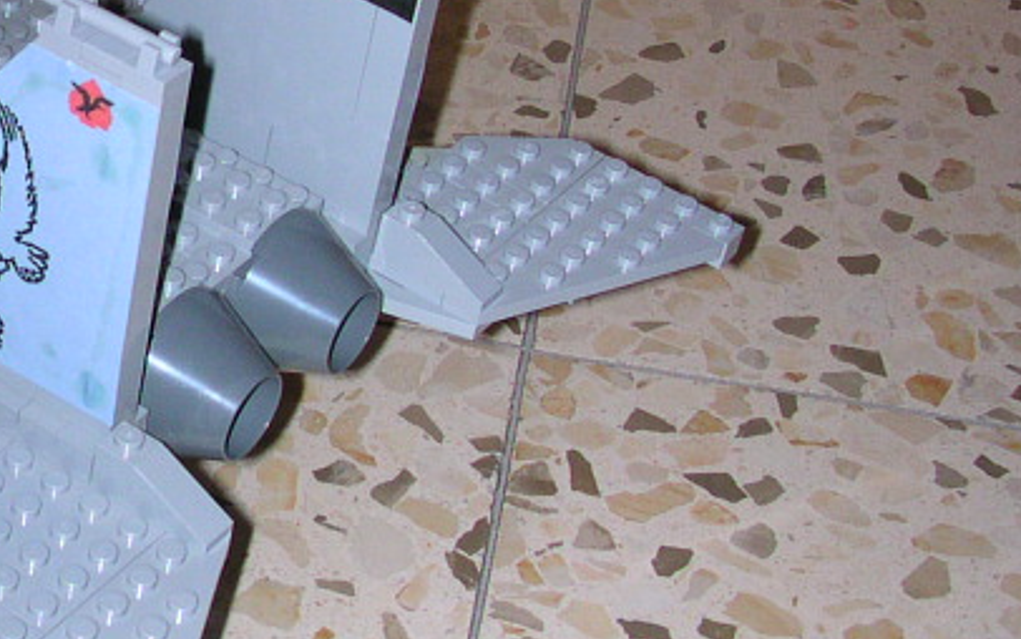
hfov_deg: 19.7
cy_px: 224
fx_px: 2755
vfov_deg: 13.2
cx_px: -216
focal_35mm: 99
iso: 100
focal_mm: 5.6
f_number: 4.5
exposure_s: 1/60
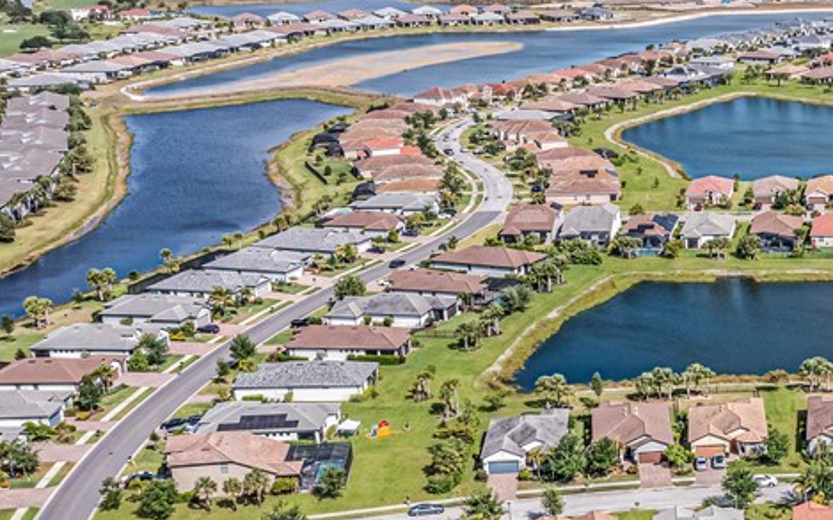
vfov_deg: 19.6
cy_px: 345
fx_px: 1498
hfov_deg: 28.9
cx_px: 856
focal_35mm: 66
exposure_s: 1/500
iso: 100
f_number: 6.3
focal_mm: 10.26
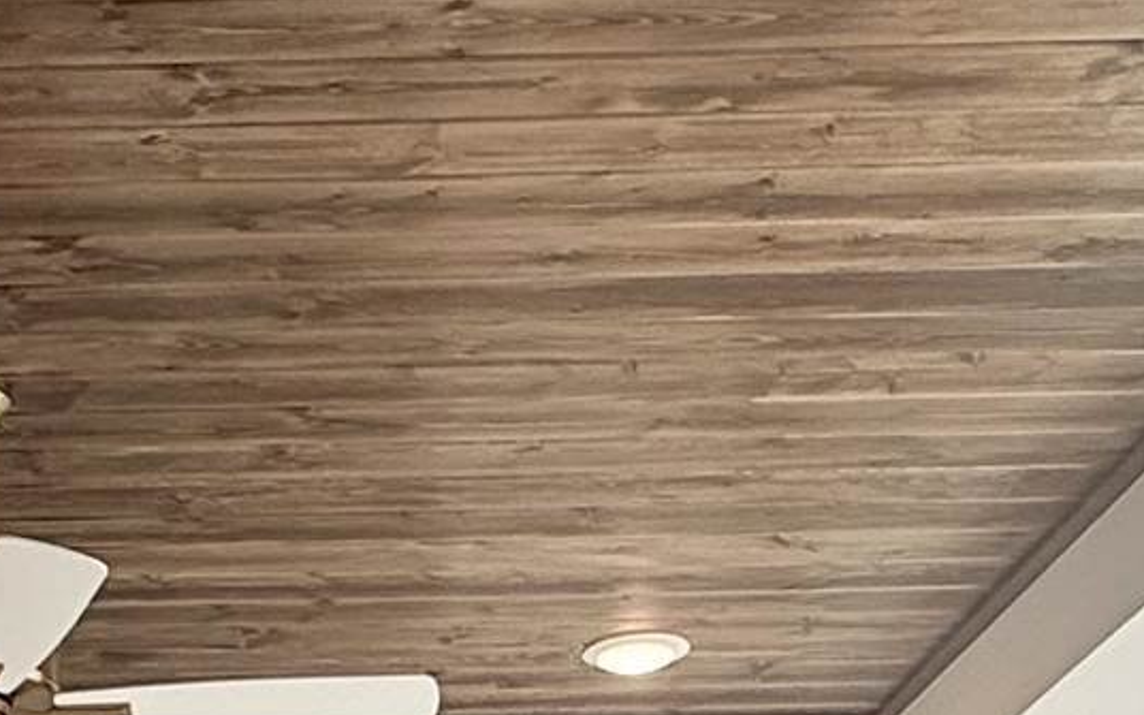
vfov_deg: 13.7
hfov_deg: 23.2
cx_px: -30
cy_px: 1289
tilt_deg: +5.0
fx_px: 2650
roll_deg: +0.4
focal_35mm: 85
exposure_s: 1/379
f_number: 2.2
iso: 64
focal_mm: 2.22
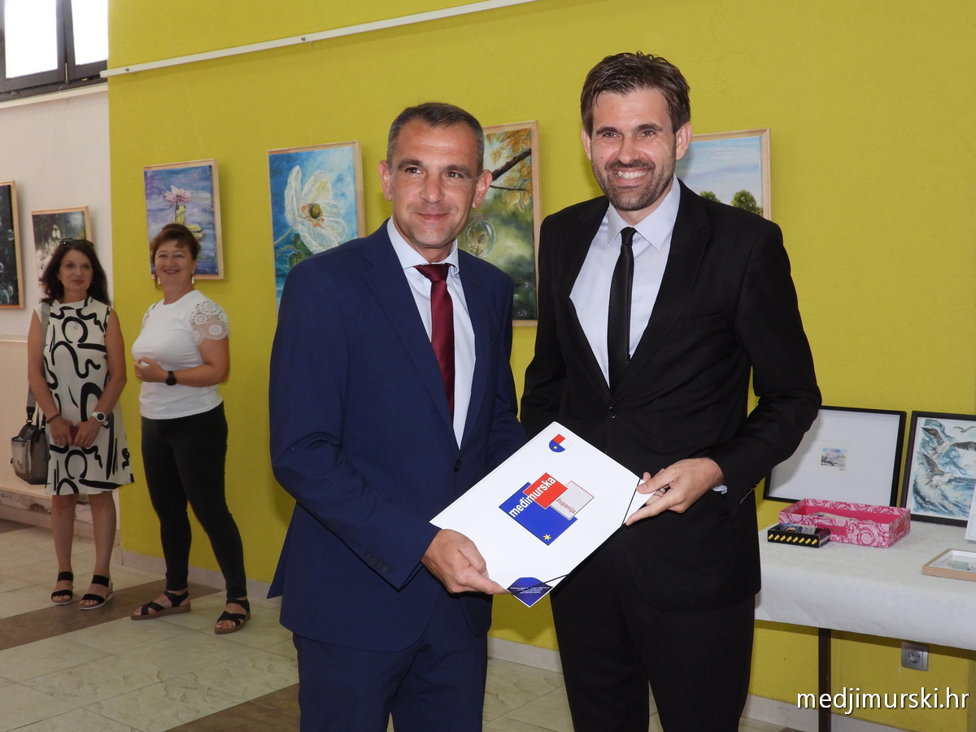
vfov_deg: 35.1
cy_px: 366
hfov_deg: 45.8
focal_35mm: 41
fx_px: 1156
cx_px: 488
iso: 200
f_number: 3.2
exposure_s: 1/30
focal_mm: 7.4
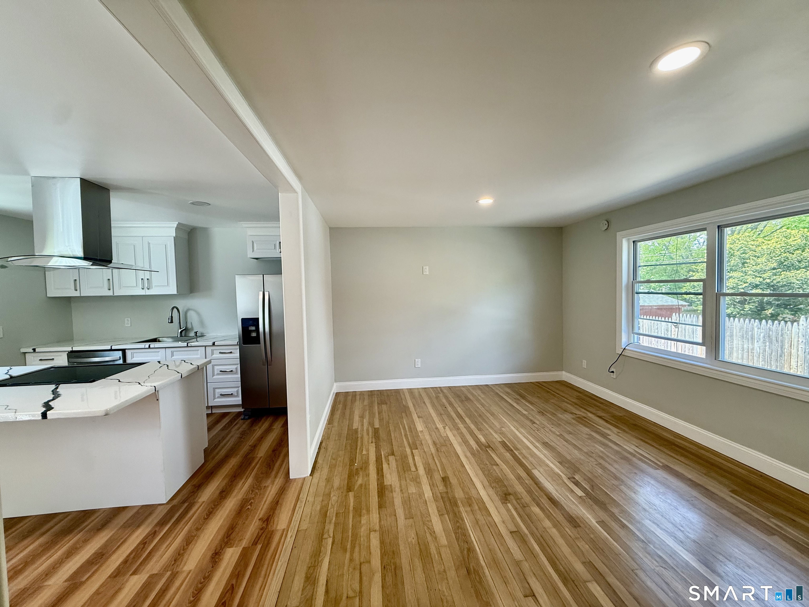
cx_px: 404
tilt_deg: -2.5
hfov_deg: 102.1
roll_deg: +1.3
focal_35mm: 14
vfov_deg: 85.7
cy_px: 304
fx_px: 327
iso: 160
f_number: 2.2
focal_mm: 2.22
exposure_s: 1/120
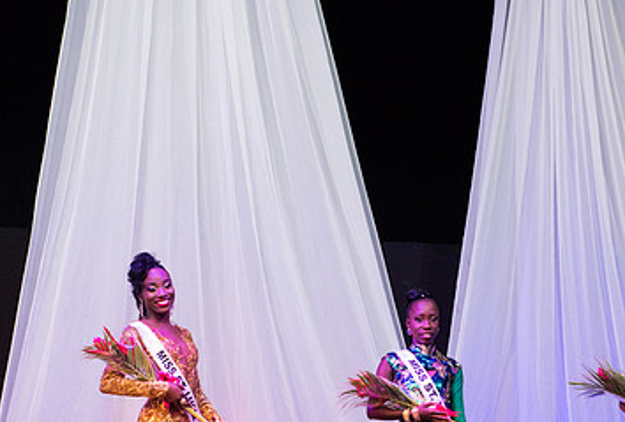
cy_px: 378
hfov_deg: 15.6
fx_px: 2283
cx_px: 355
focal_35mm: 131
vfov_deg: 10.5
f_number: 5
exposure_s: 1/160
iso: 4000
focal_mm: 62
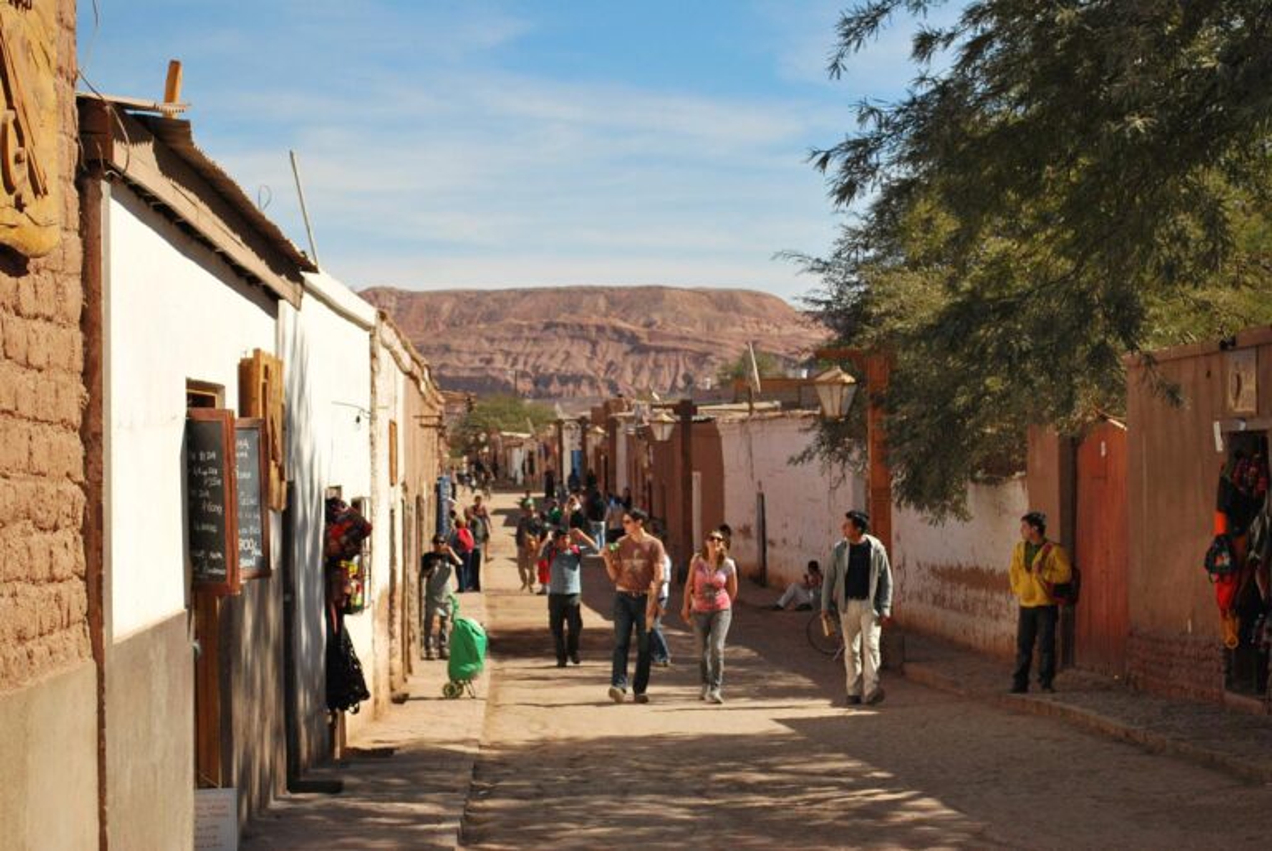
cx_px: 636
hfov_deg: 28.0
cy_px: 426
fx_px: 2547
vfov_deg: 19.0
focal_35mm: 72
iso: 400
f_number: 7.1
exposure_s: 1/2000
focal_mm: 48
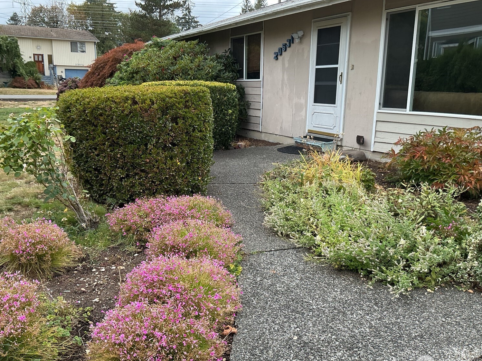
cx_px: 243
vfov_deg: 45.4
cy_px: 184
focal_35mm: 31
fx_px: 432
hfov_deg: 58.3
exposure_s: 1/128
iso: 16
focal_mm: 3
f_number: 1.8
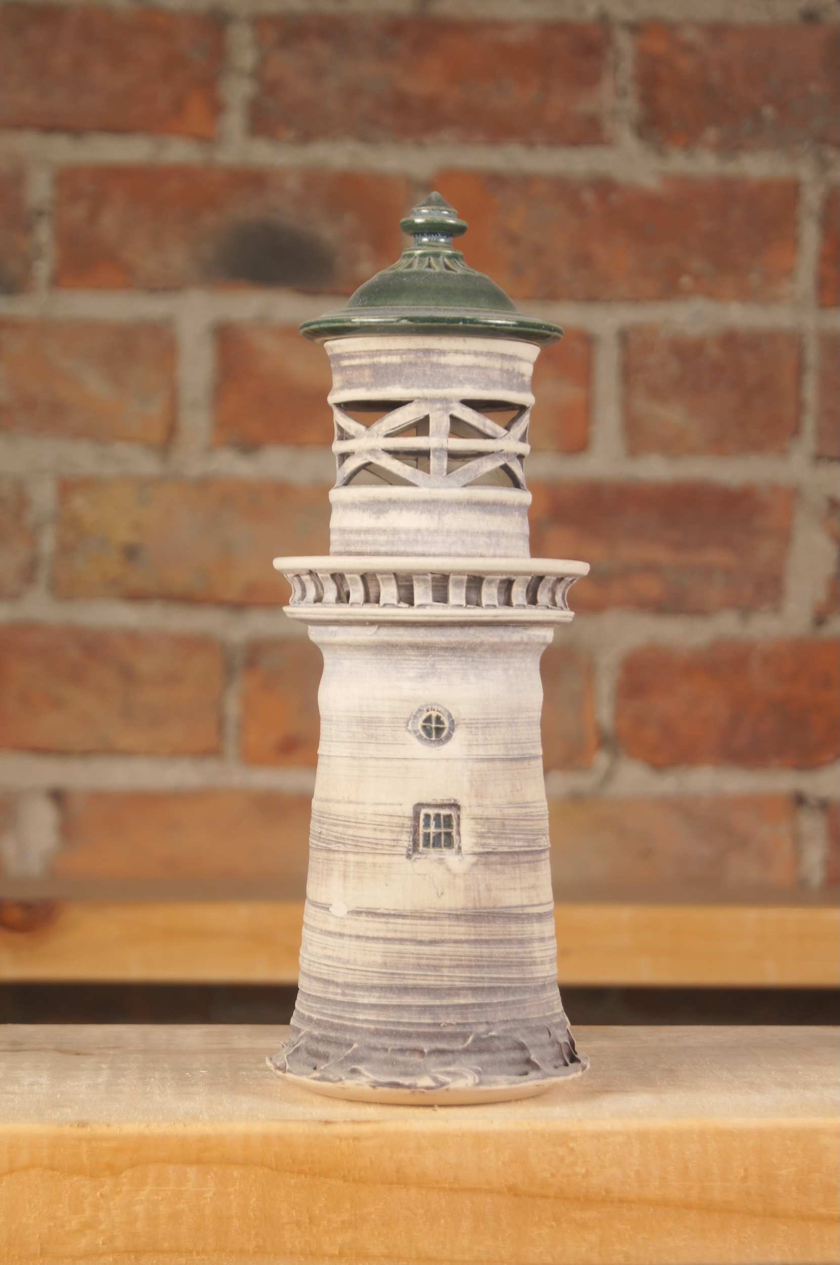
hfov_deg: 16.5
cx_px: 420
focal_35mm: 82
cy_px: 632
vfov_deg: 24.6
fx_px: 2894
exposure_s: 1/160
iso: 100
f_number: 5.6
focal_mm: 55
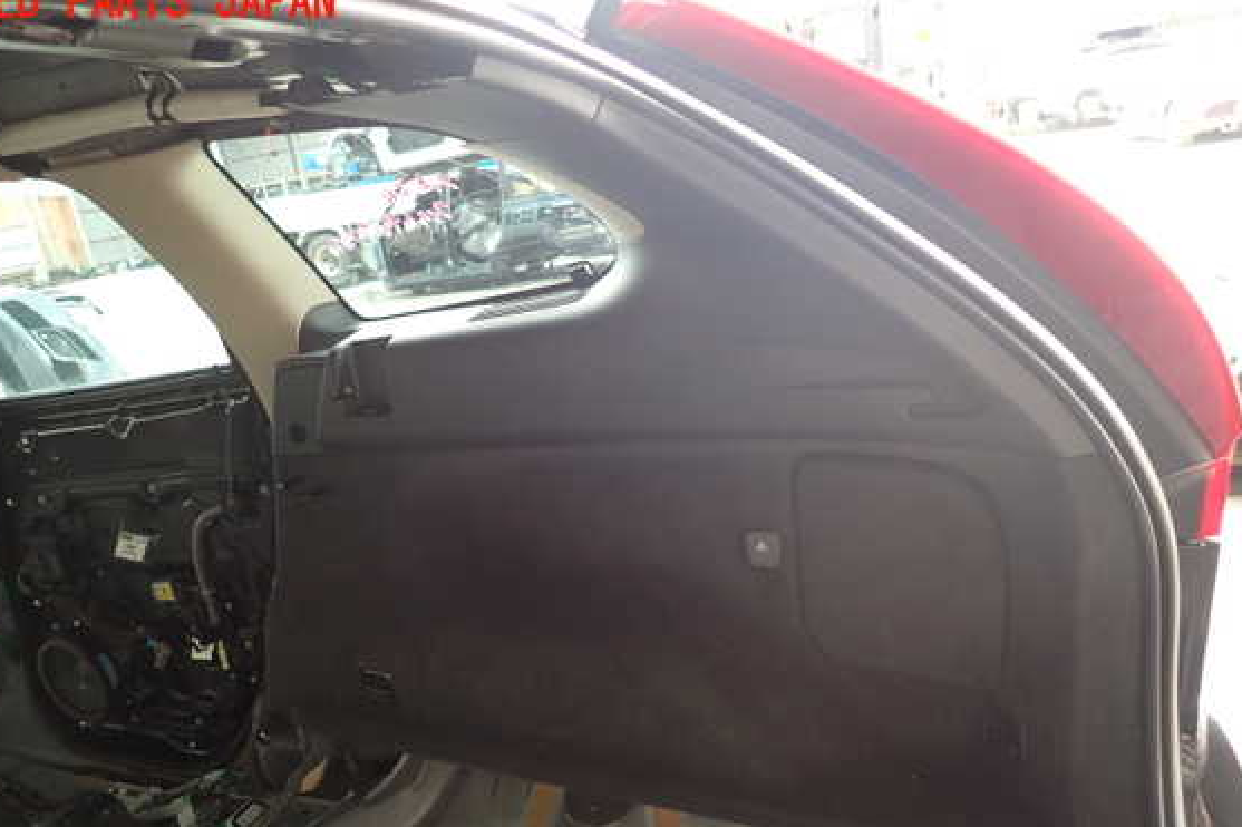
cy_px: 477
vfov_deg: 46.2
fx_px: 966
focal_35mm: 28
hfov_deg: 65.5
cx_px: 600
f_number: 2
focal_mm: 4.5
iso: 200
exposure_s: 1/50
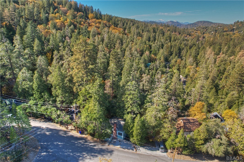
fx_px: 149
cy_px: 81
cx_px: 122
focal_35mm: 22
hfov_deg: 78.6
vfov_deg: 57.2
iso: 100
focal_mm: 8.4
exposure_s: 1/500
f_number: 2.8
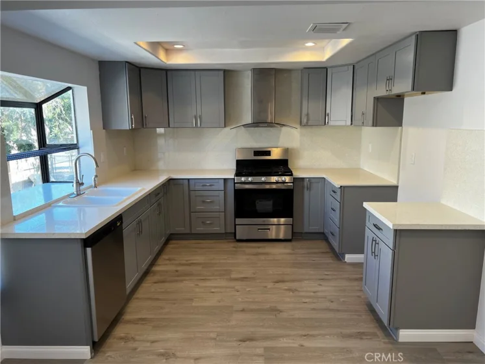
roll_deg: +0.6
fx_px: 364
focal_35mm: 26
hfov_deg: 67.3
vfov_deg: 53.1
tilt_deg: -9.7
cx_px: 242
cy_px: 182
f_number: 1.5
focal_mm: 5.7
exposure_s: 1/151
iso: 50
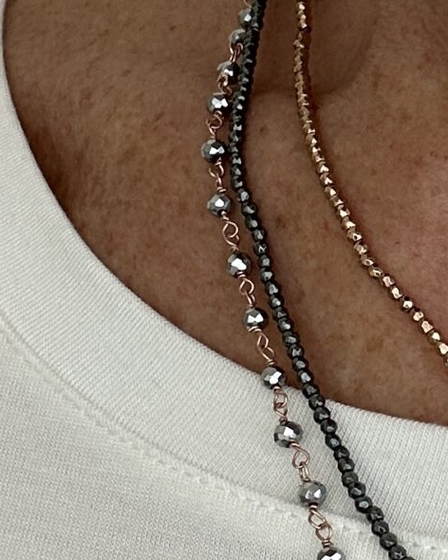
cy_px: 394
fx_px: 2105
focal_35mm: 127
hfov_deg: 11.8
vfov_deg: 15.1
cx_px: 573
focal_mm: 2.69
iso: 25
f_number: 1.9
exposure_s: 1/121
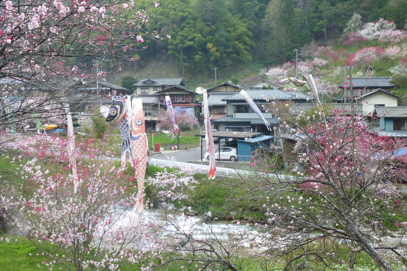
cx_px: 217
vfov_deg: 30.5
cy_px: 128
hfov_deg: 44.5
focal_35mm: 44
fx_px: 497
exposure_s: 1/80
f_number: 3.7
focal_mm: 6.9
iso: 100
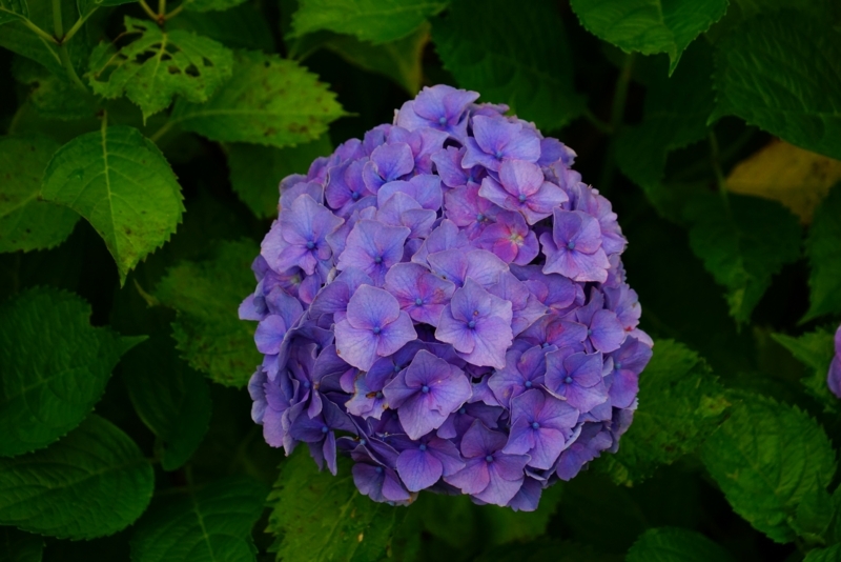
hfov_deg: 14.2
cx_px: 420
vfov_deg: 9.5
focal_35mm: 144
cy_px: 281
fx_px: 3365
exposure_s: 1/800
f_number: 6.3
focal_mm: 144
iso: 1250
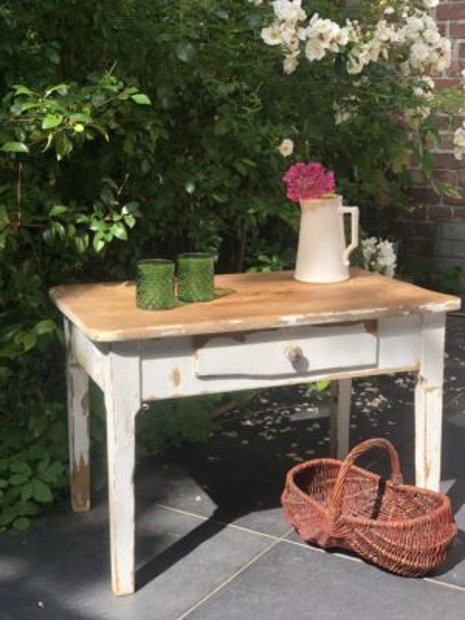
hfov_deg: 28.0
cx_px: 232
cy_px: 310
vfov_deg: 36.8
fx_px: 931
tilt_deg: -11.9
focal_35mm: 52
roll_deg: -0.5
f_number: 2.4
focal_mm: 6
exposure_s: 1/533
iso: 16
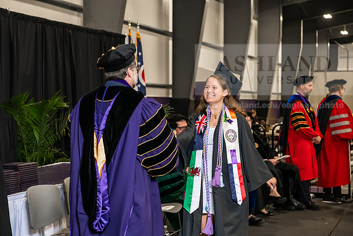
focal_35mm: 70
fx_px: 687
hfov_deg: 28.8
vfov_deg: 19.5
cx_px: 176
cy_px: 118
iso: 2500
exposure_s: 1/200
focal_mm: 70
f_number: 5
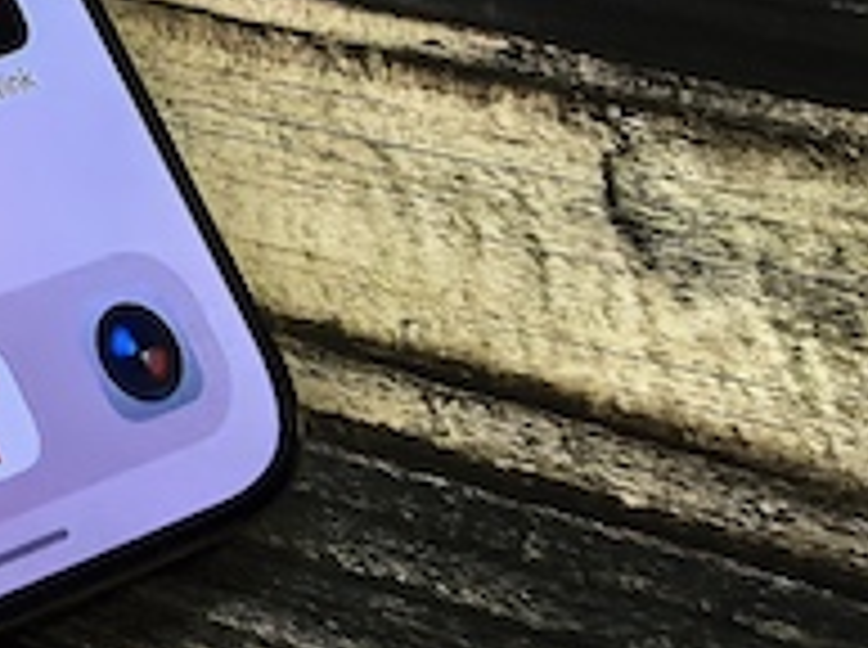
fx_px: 2027
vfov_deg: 17.3
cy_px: -140
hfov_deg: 20.6
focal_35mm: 81
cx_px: -432
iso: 200
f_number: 2.2
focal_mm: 1.95
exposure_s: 1/100
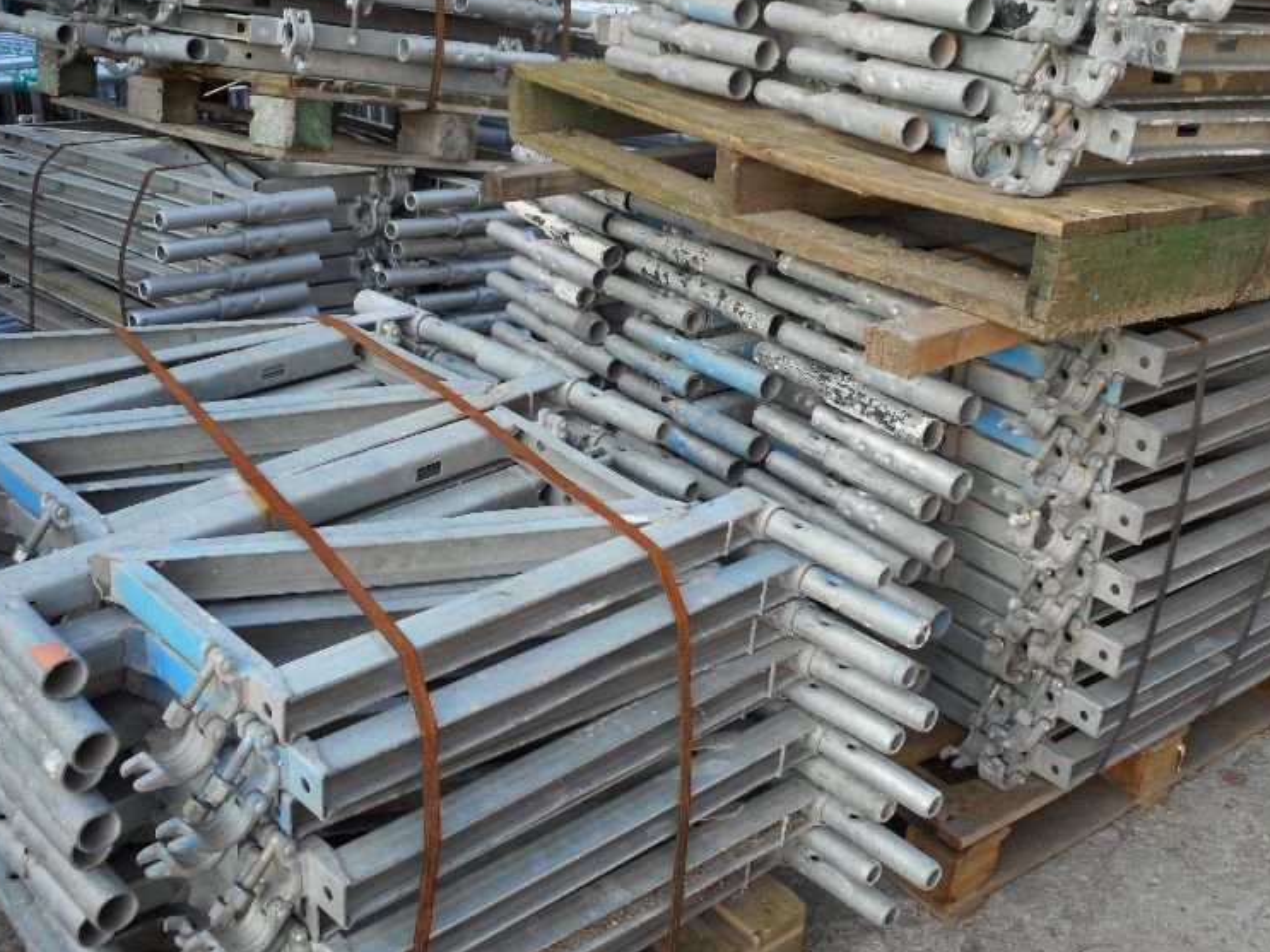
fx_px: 1541
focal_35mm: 42
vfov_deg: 34.3
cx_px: 634
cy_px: 458
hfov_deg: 44.8
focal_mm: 6.9
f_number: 4.5
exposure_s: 1/40
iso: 80
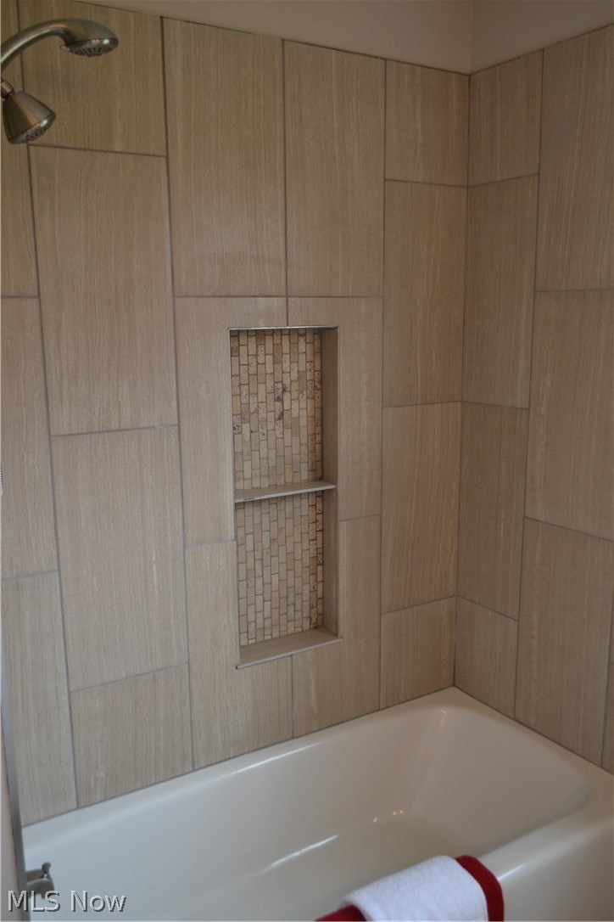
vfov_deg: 61.9
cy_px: 461
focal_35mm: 30
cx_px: 307
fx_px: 767
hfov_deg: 43.6
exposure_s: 1/60
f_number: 3.8
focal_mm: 20
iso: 400
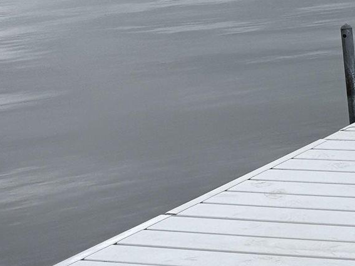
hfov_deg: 12.8
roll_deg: +0.6
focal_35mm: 130
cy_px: -50
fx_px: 1333
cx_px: 759
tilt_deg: -7.3
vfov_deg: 11.2
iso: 80
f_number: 1.78
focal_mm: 6.76
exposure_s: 1/3096
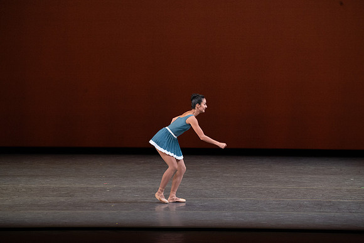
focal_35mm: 288
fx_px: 2913
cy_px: 122
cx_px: 182
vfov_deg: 4.8
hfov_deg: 7.2
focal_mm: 288
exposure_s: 1/400
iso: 5000
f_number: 9
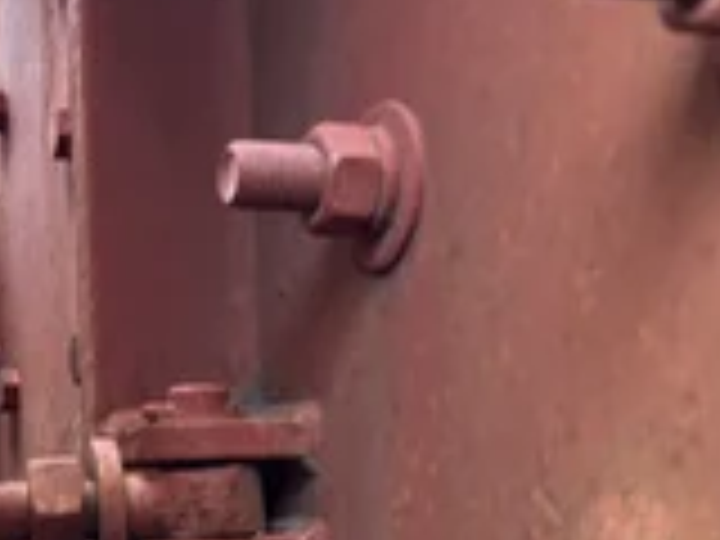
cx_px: 189
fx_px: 1352
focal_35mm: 65
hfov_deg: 29.4
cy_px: 486
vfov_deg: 22.1
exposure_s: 1/120
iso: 125
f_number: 1.6
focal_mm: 5.1
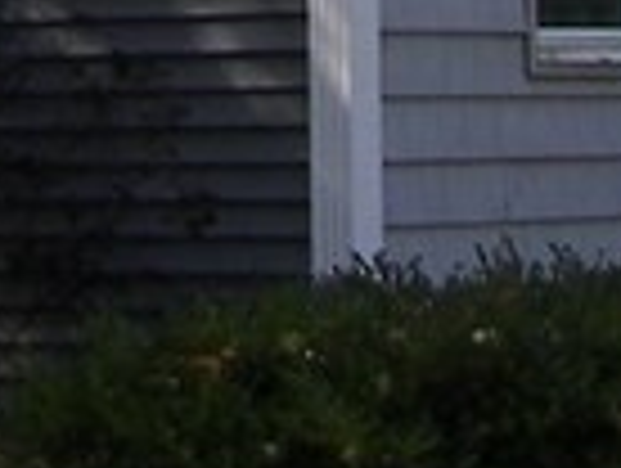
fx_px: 4798
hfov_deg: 7.4
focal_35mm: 267
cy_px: -698
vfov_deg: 5.4
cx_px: -32
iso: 50
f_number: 2.8
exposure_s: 1/200
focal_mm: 6
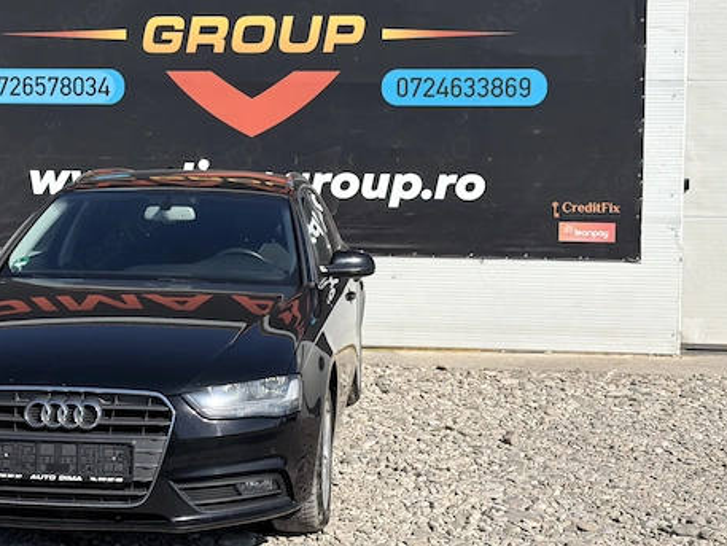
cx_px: 283
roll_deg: -0.3
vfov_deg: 23.3
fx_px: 1323
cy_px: 229
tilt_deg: -2.8
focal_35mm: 63
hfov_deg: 30.6
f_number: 1.78
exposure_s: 1/6024
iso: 80
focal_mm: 6.76
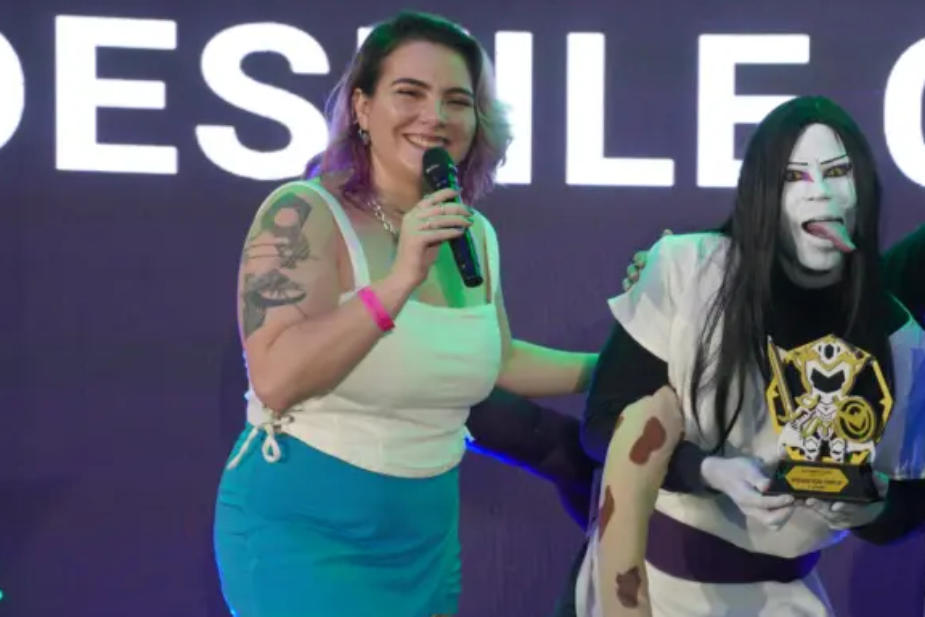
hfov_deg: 23.2
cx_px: 1116
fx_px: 2055
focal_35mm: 80
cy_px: 511
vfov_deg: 16.9
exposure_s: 1/60
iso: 320
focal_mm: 20
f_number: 2.8
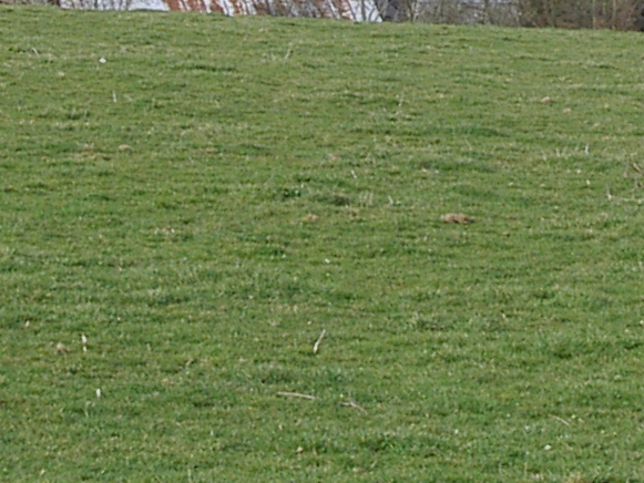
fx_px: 4131
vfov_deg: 6.6
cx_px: 471
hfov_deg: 8.9
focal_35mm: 222
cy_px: -337
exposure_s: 1/160
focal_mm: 9.6
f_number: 6.2
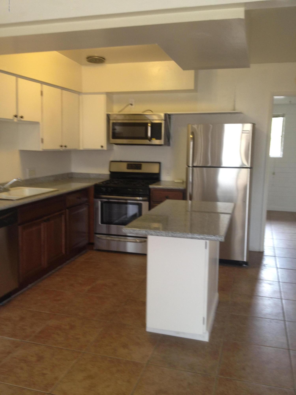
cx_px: 148
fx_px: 399
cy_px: 198
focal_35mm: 35
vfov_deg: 52.6
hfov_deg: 40.7
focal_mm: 4.28
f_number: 2.4
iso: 80
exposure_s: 1/20
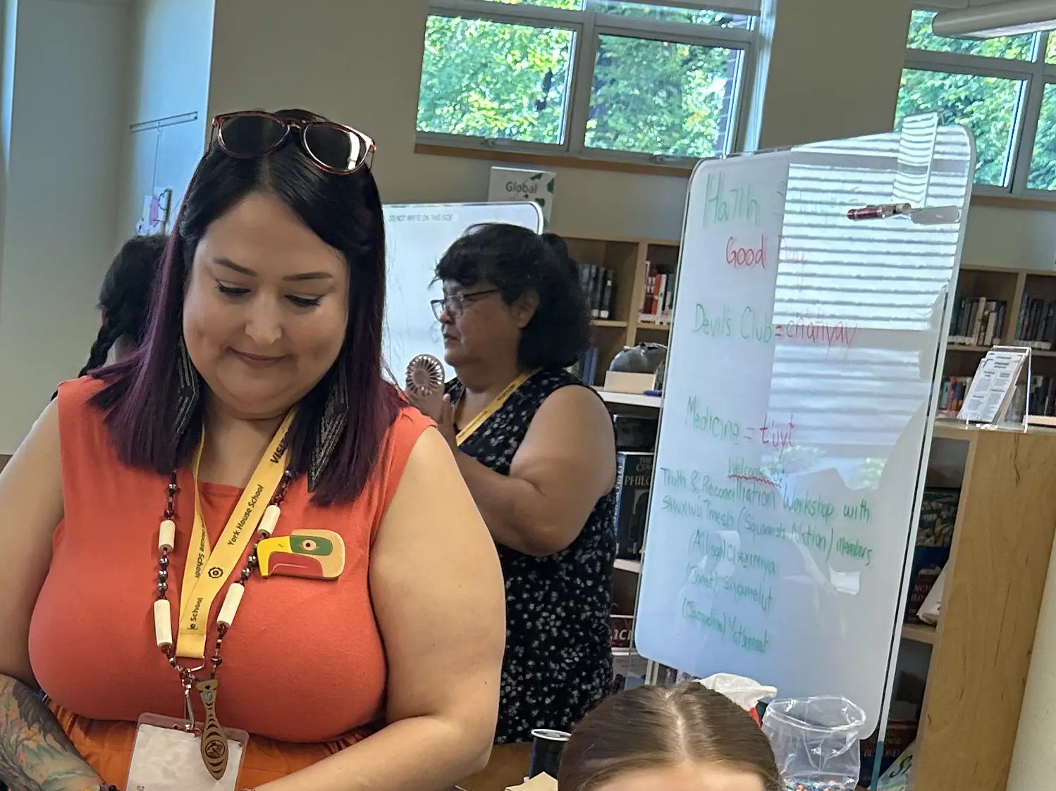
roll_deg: -3.9
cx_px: 90
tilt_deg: -16.4
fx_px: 2135
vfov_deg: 19.9
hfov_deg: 26.8
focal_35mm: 70
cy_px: 905
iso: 100
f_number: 1.5
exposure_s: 1/120
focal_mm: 5.7
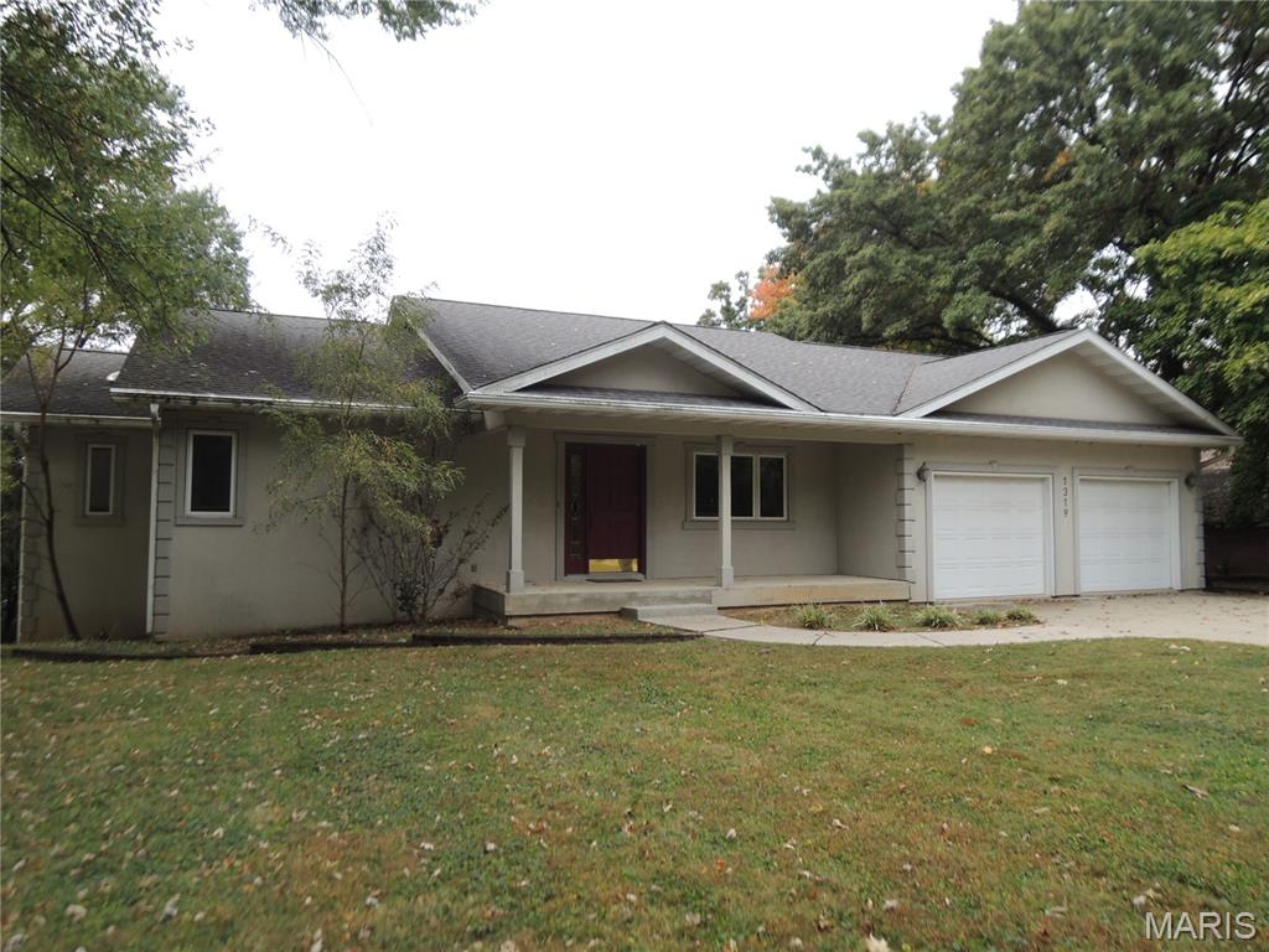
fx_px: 880
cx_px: 634
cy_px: 476
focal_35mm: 24
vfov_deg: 56.8
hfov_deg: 71.6
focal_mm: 4.3
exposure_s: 1/400
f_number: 2.8
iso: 100
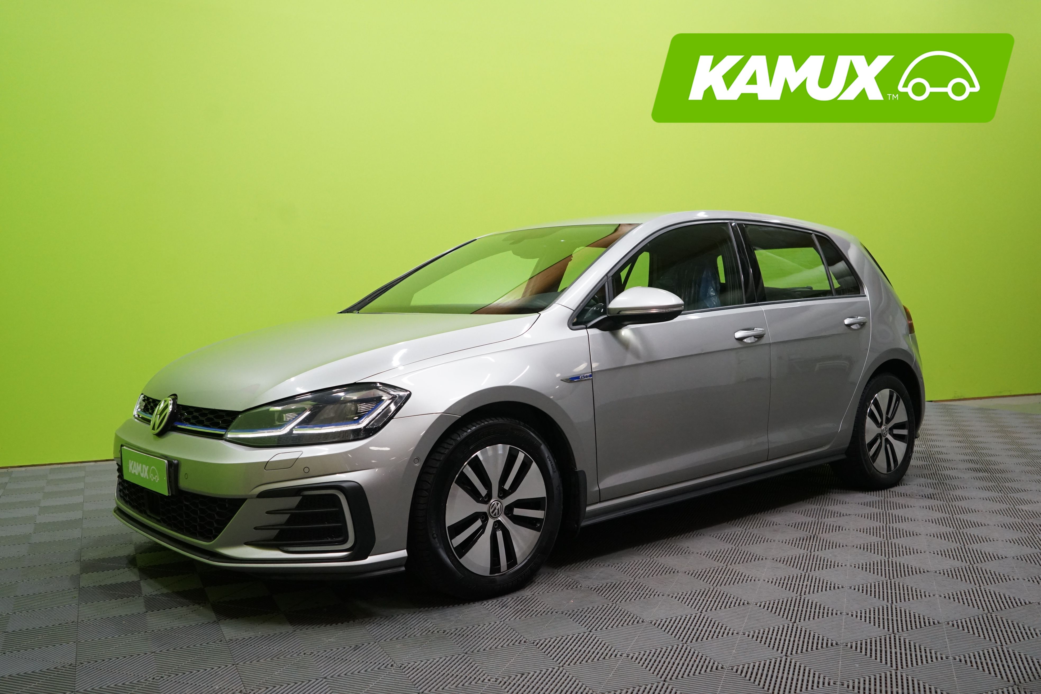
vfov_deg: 42.3
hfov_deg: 60.3
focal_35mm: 31
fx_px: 896
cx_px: 520
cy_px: 347
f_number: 4.5
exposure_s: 1/320
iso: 2500
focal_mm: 31
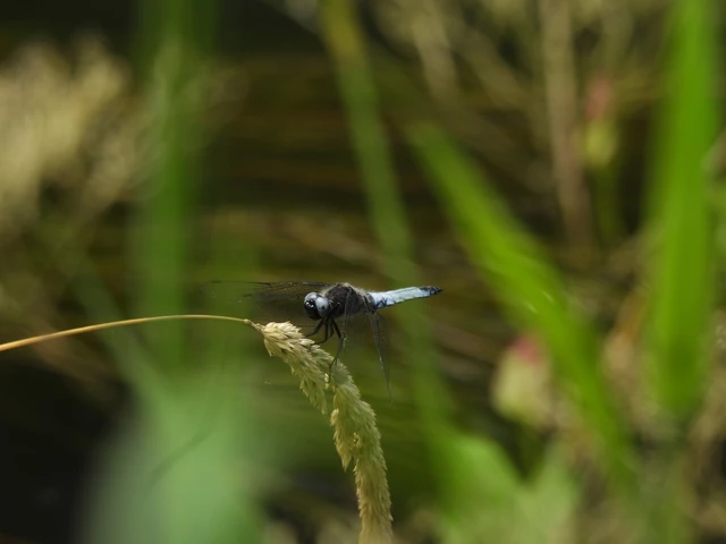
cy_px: 272
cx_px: 363
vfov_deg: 1.6
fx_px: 19924
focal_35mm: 950
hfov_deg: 2.1
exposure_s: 1/125
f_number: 5.6
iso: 100
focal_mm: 170
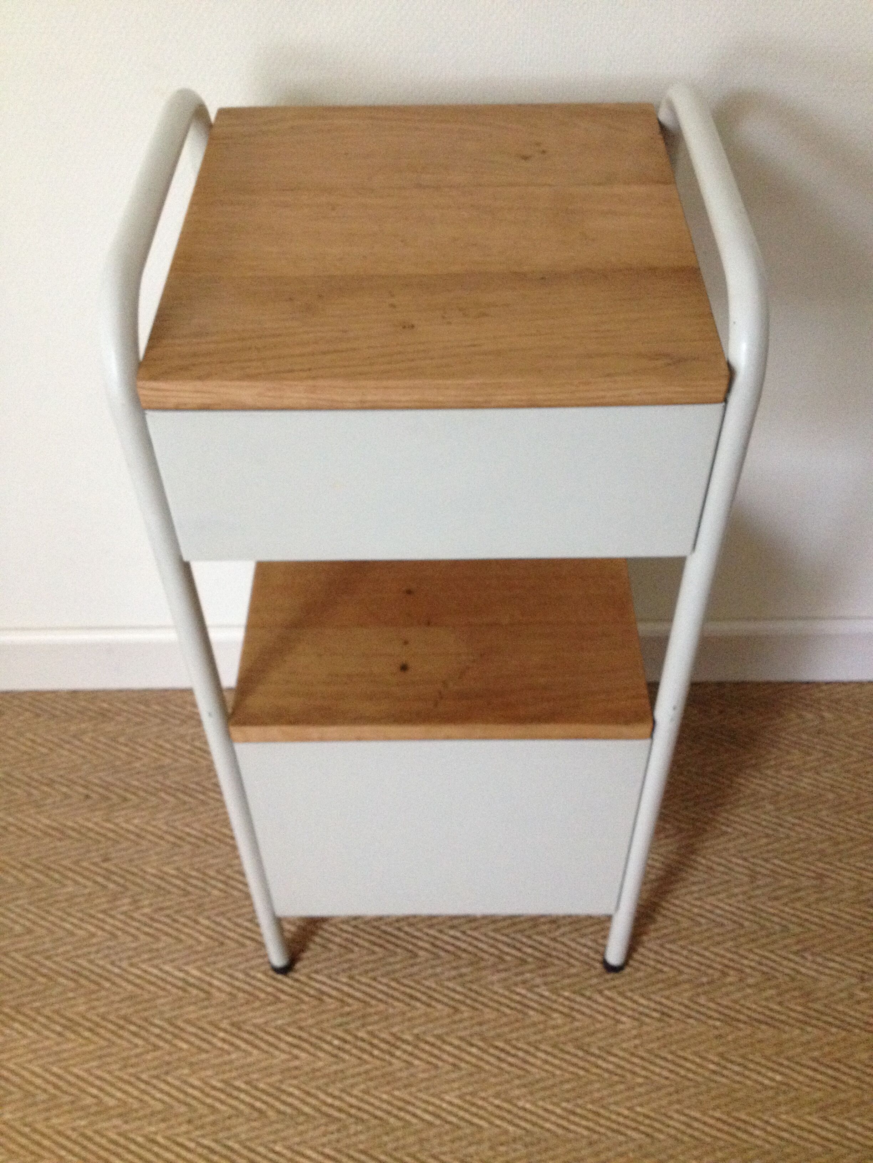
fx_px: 1177
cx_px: 436
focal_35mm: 35
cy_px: 582
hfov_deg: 40.7
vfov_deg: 52.6
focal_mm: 4.28
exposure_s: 1/20
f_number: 2.4
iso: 320
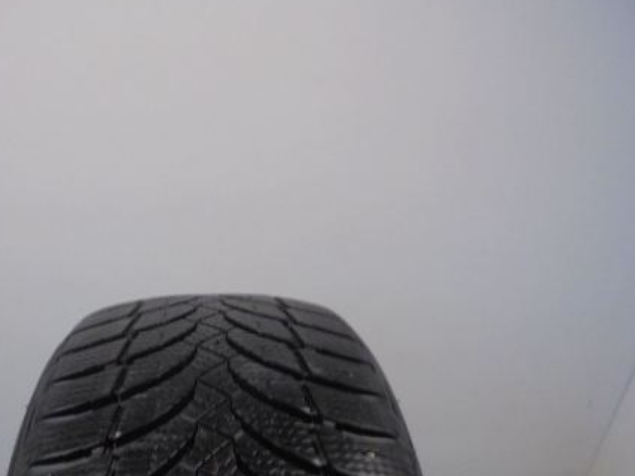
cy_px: 341
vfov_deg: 36.2
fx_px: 715
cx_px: 193
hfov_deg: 46.8
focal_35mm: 39
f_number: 3.5
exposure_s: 1/40
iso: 100
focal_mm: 4.6
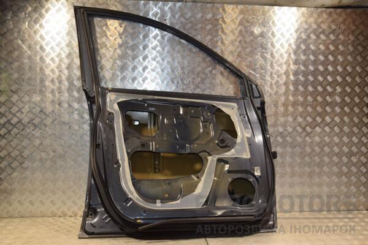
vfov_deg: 36.9
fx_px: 368
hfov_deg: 53.1
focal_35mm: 36
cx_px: 184
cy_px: 122
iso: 800
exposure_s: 1/200
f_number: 8
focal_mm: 24
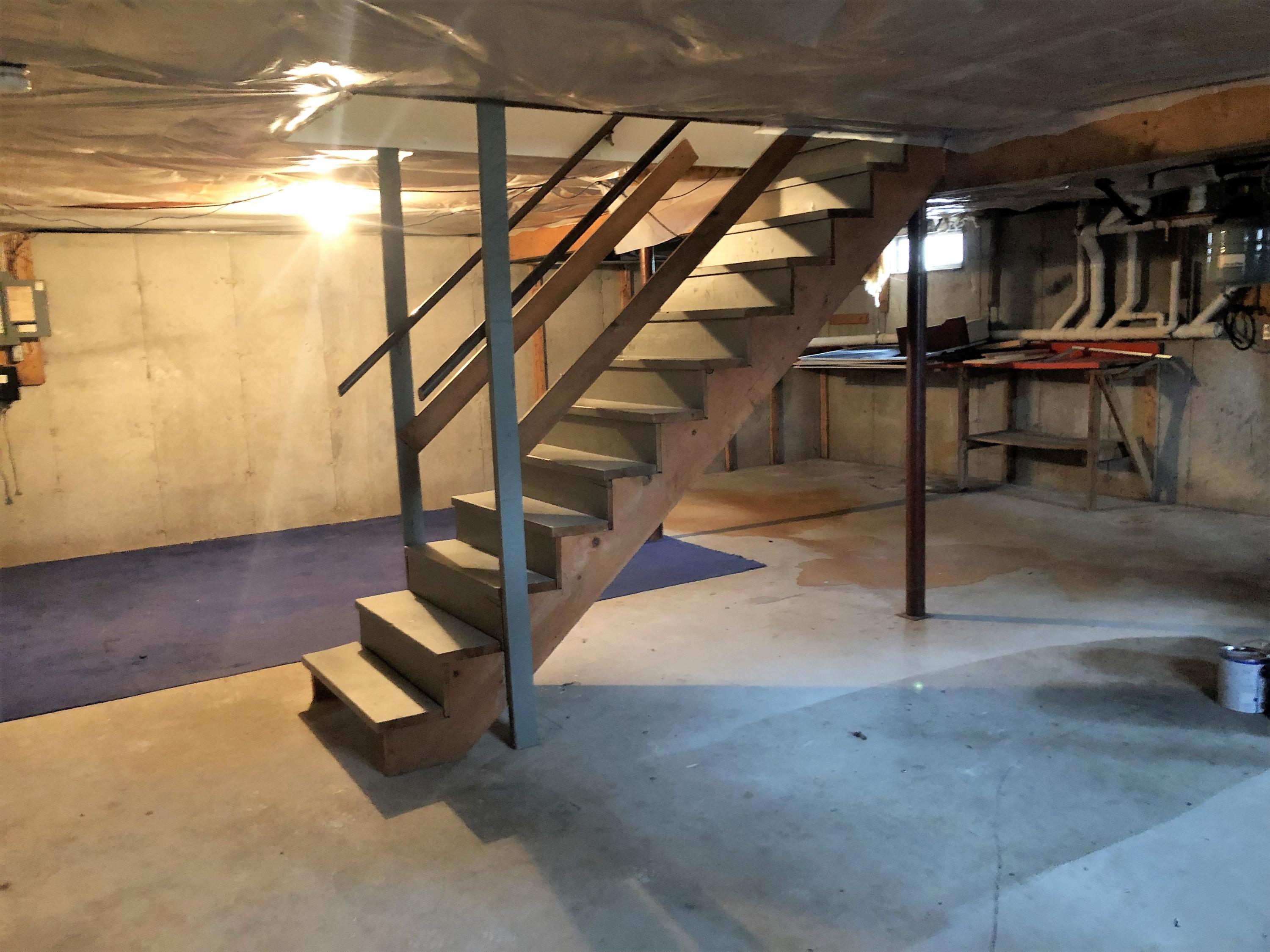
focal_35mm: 28
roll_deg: +2.6
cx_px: 635
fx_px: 1027
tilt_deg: -6.4
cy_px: 476
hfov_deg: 63.4
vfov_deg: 49.7
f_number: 1.8
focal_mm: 3.99
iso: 125
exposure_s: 1/4
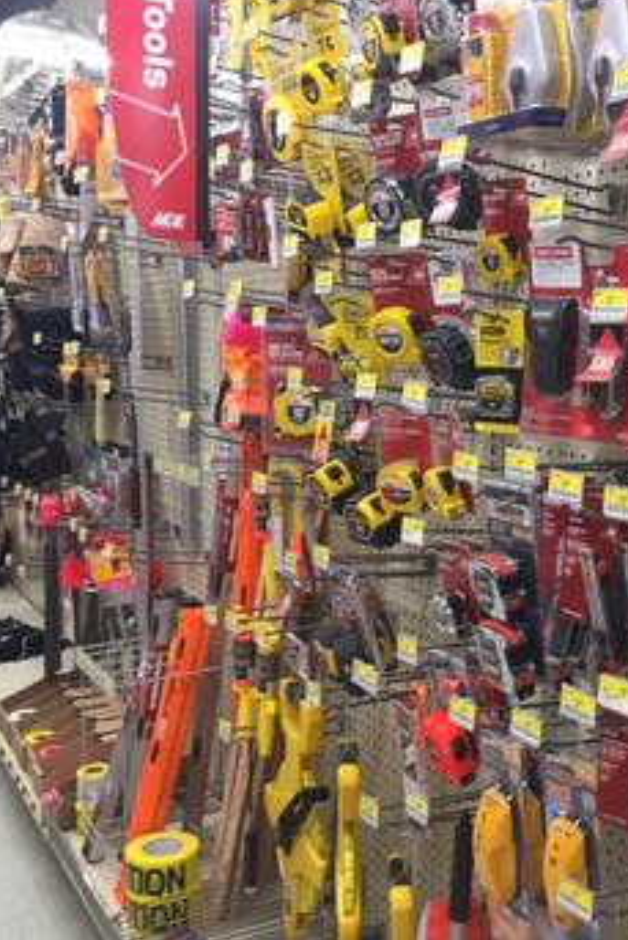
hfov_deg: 32.2
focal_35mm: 41
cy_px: 463
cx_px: 454
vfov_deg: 47.4
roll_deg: -1.7
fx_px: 1072
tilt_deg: -6.1
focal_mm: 4.15
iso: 80
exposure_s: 1/30
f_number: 2.2
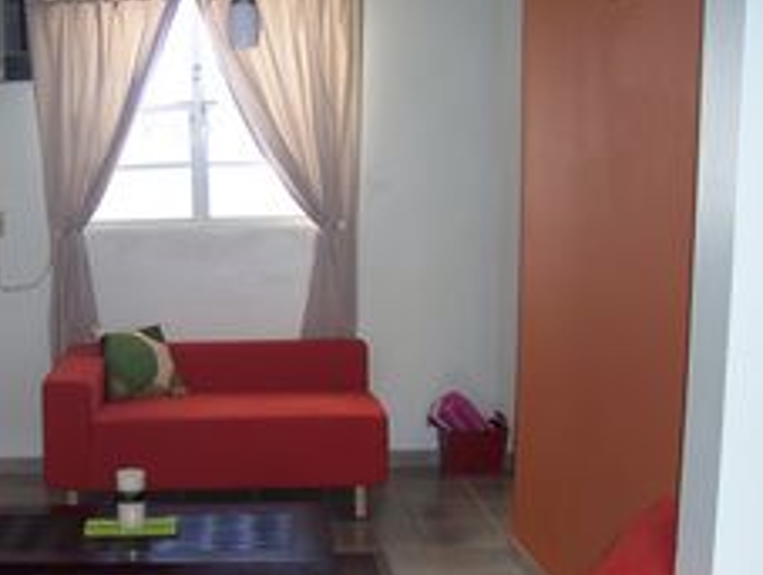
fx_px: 1214
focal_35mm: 55
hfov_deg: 34.1
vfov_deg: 26.1
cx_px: 185
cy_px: 461
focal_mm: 5.6
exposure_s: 1/60
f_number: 2.7
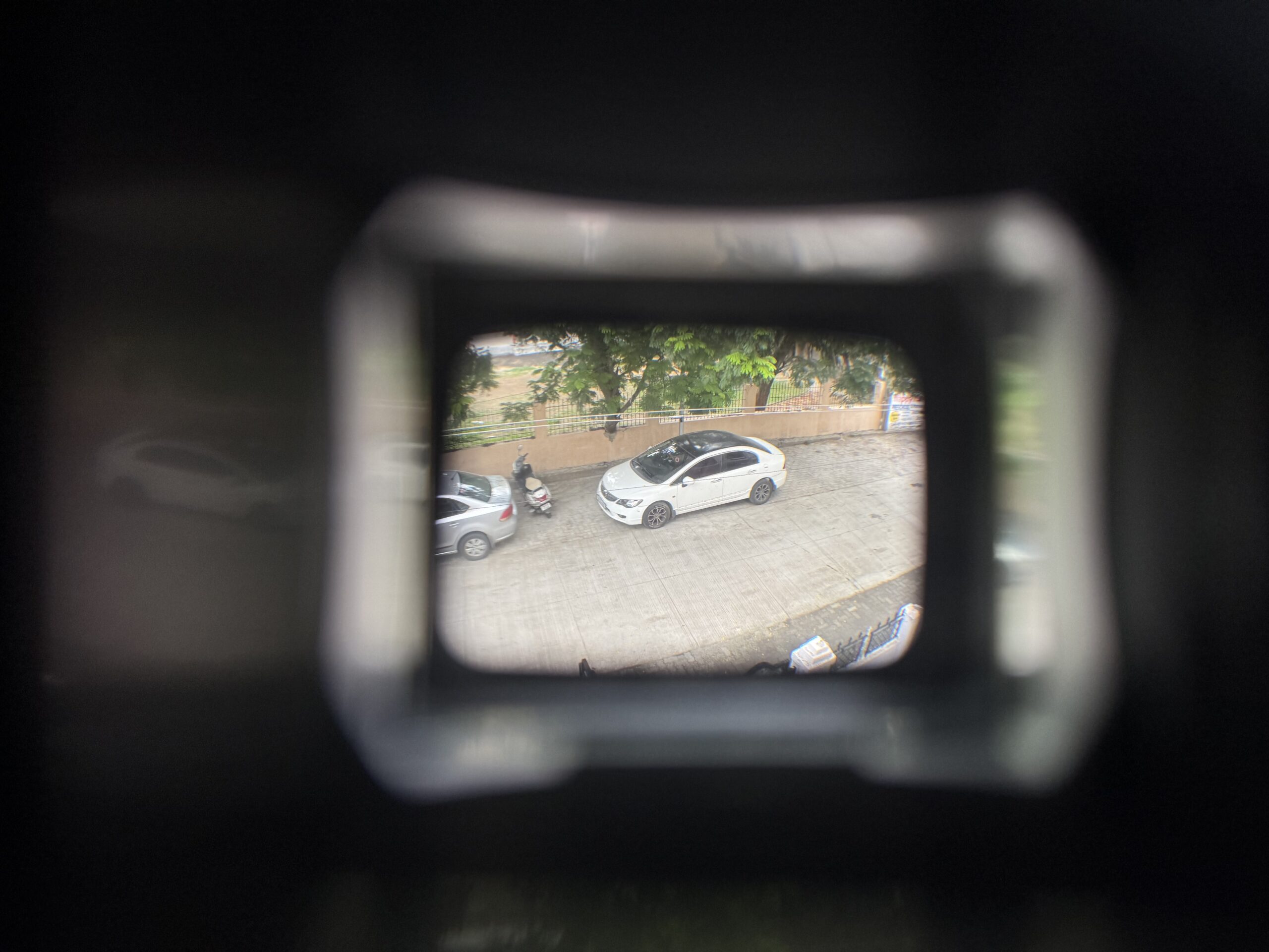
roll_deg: -0.8
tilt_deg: -26.0
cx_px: 634
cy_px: 476
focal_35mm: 24
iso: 160
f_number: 1.78
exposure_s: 1/121
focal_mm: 6.76
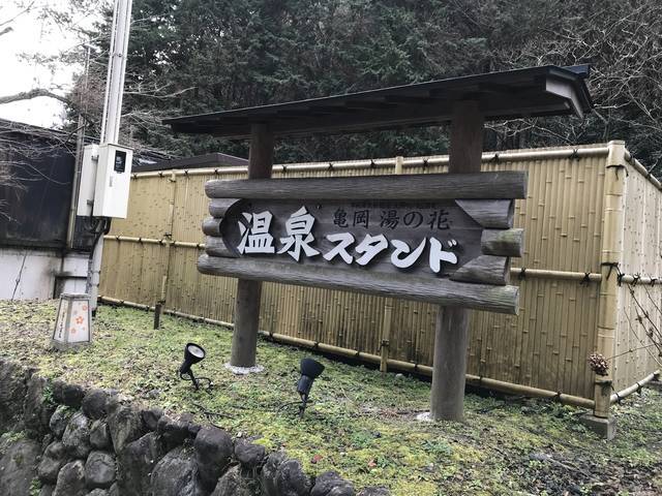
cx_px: 331
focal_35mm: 28
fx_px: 535
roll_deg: -4.3
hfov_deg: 63.4
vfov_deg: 49.7
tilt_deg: +2.1
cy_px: 248
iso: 20
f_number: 1.8
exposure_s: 1/107
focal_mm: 3.99
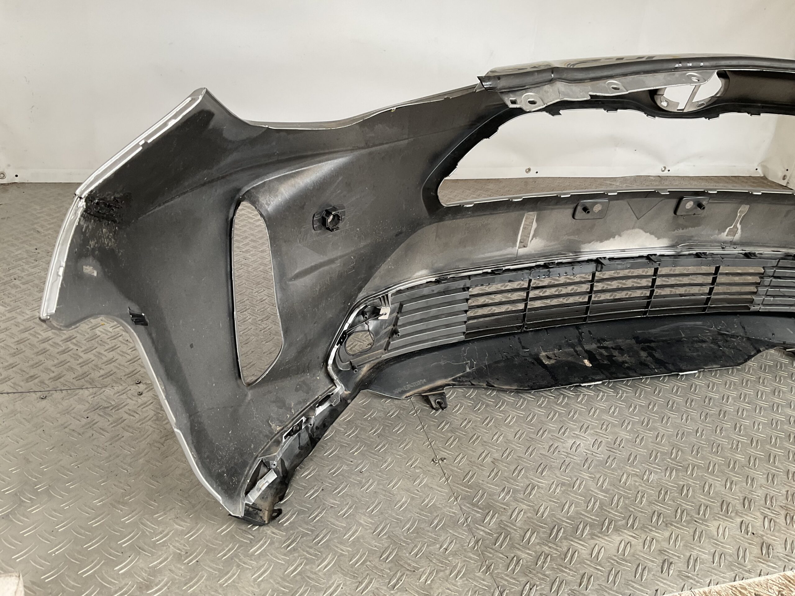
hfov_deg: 61.7
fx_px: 666
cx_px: 398
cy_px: 298
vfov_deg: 48.2
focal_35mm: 29
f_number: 1.8
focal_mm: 3
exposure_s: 1/60
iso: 50
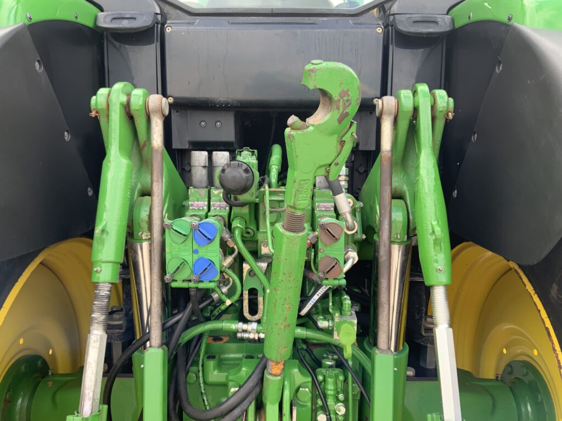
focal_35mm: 29
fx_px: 471
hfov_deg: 61.7
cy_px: 210
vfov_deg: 48.2
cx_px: 281
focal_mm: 3
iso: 16
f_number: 1.8
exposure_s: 1/125
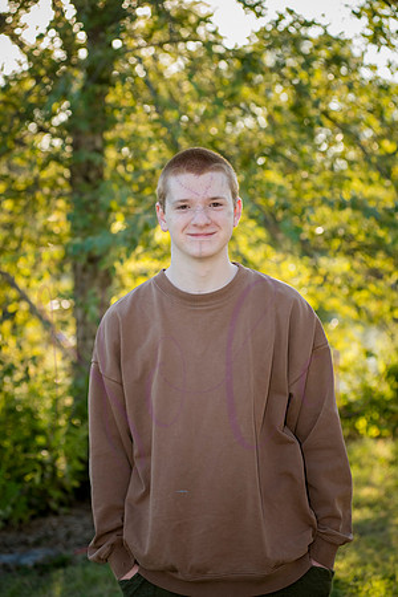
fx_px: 1327
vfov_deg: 25.4
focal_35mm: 80
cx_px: 199
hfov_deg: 17.1
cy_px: 298
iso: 400
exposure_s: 1/400
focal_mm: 80
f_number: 4.5
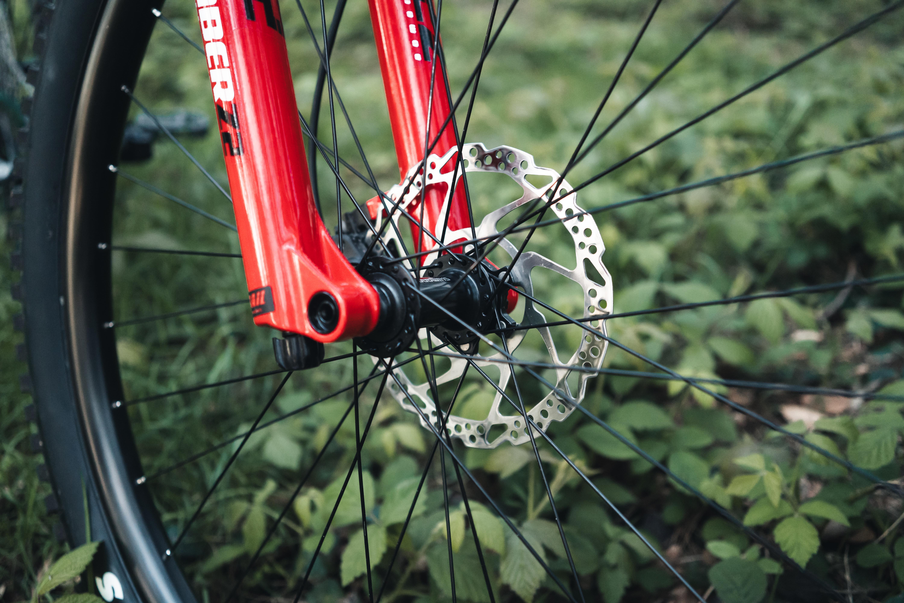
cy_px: 302
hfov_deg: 54.4
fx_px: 879
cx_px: 452
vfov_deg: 37.9
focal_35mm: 35
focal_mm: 35
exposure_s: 1/160
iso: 3200
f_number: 2.8
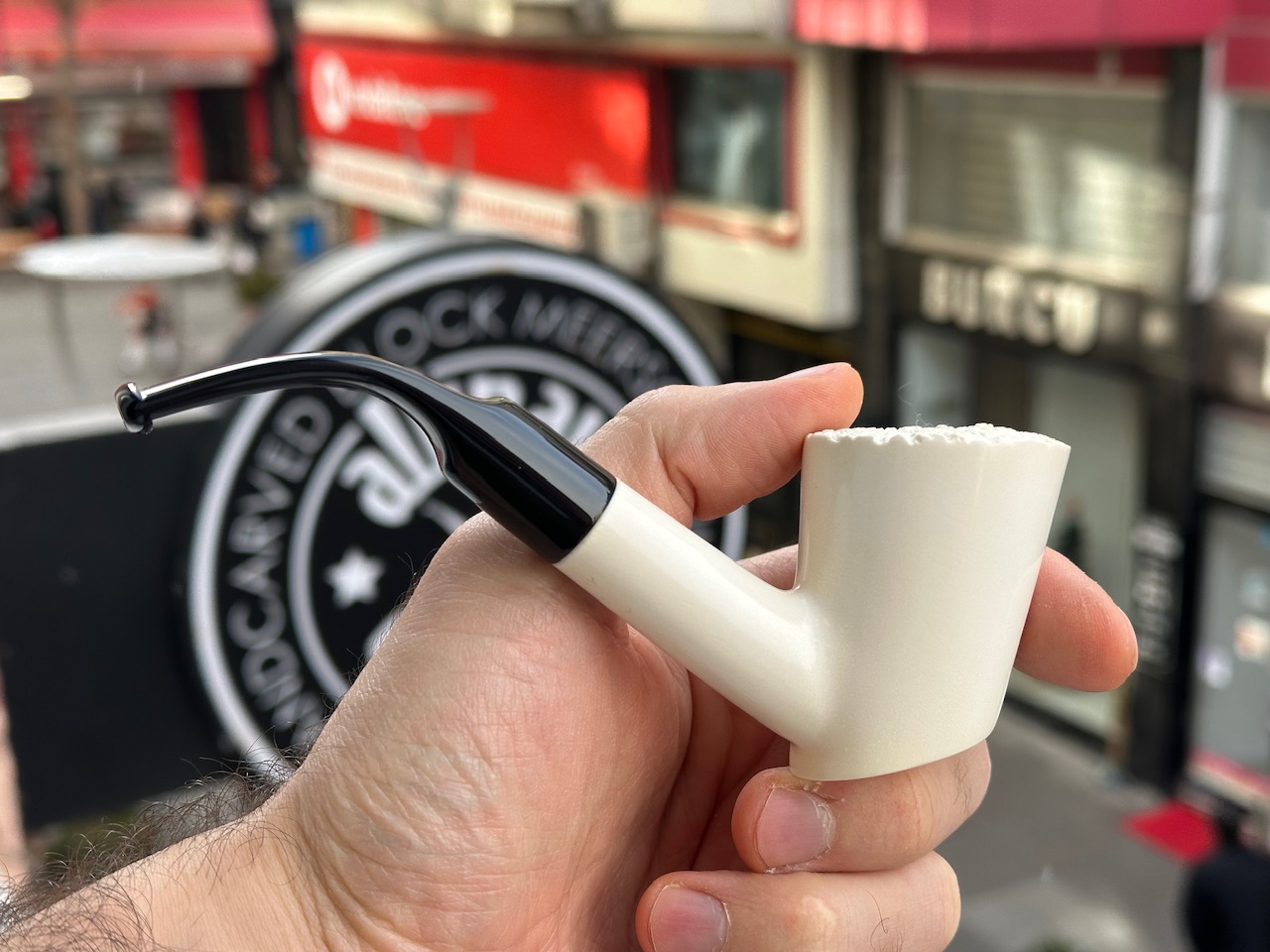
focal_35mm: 48
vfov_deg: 30.3
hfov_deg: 39.7
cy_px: 476
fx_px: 1761
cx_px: 635
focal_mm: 6.86
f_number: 1.78
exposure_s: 1/484
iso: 64
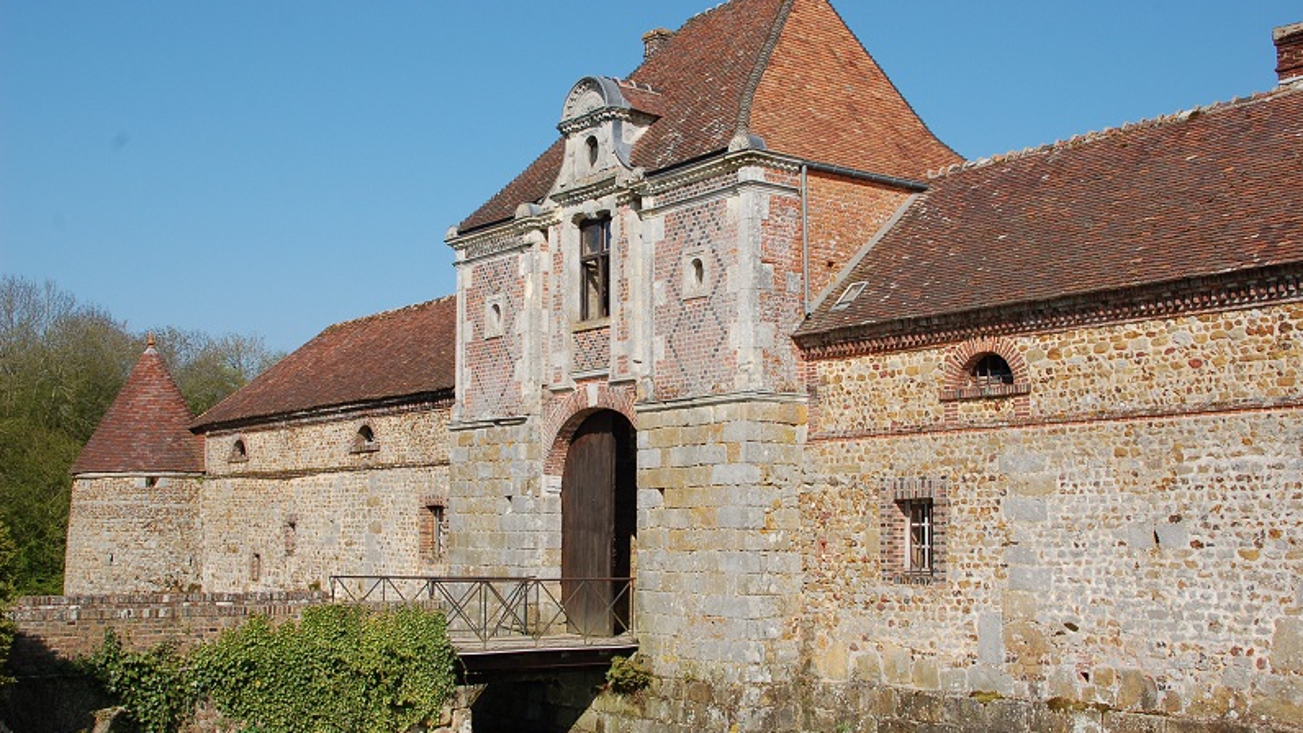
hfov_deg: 49.4
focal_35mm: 41
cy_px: 340
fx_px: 1417
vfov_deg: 29.0
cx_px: 652
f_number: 10
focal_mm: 26
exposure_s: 1/400
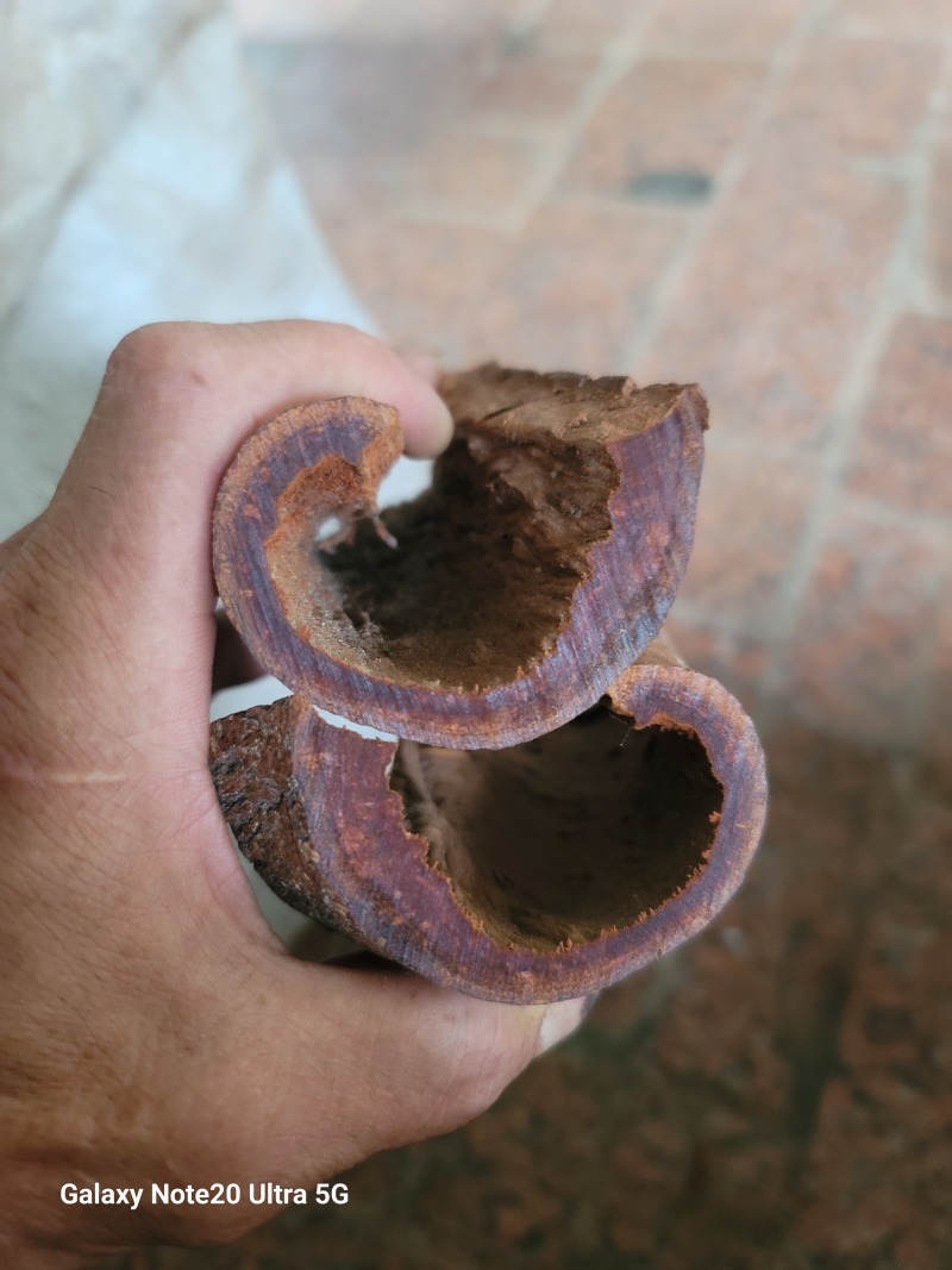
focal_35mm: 25
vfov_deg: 69.4
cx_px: 476
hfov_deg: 54.9
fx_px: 917
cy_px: 635
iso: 1000
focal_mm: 7
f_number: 1.8
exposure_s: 1/25
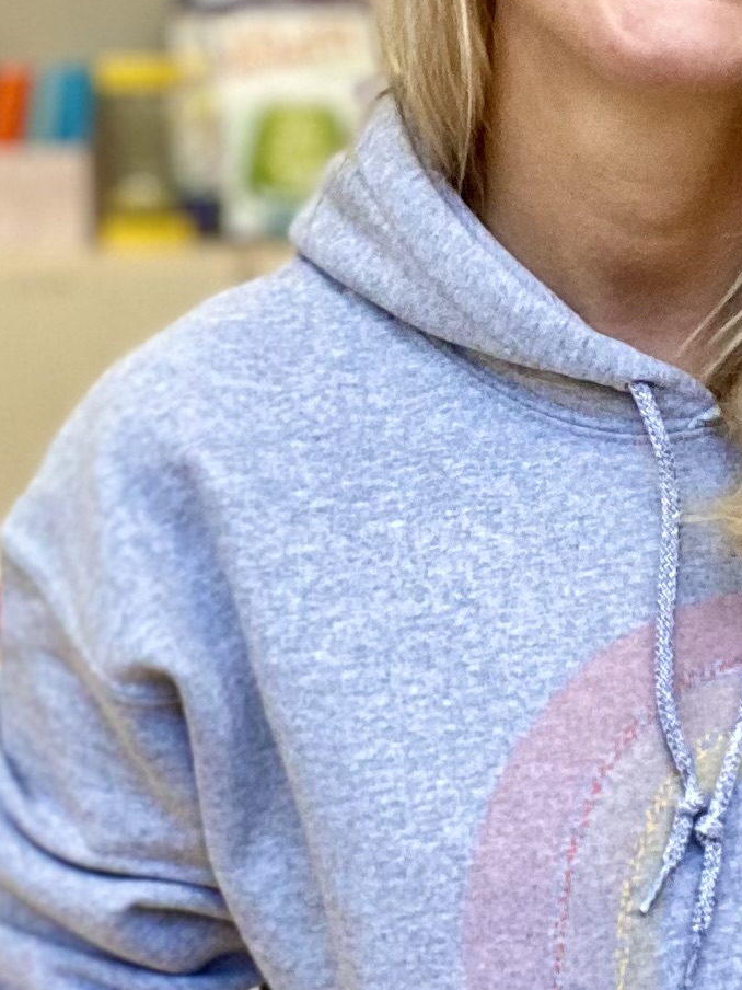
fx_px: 2658
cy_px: 612
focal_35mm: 93
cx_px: 626
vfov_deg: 21.0
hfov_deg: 15.8
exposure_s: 1/50
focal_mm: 2.71
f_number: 2.2
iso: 125
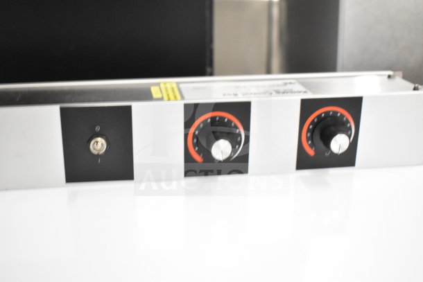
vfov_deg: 30.9
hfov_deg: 45.0
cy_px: 141
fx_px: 511
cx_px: 212
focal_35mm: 44
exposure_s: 1/50
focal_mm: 29
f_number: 4.2
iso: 4000
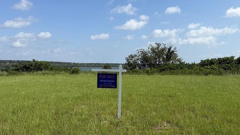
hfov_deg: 55.3
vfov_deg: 32.8
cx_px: 117
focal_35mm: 36
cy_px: 73
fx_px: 229
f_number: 1.78
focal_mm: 6.76
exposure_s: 1/6711
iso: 80
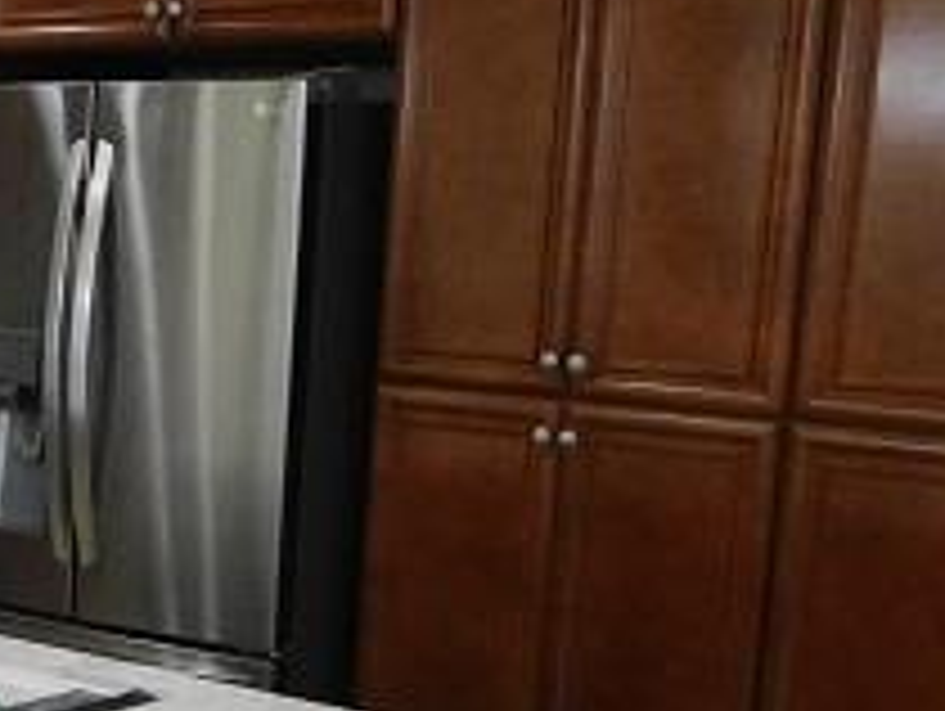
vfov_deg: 18.5
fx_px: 2159
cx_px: -297
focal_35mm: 79
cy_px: 592
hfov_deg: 22.1
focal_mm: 4.1
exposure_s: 1/30
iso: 320
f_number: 3
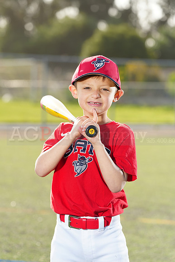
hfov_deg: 9.3
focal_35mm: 147
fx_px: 1071
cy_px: 131
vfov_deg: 14.0
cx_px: 88
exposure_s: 1/250
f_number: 5
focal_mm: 147
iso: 100
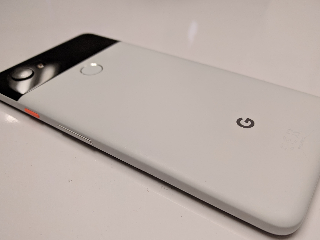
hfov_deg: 58.3
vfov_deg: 45.4
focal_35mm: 31
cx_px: 170
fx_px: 287
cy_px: 131
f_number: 2
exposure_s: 1/125
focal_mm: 4.67
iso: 122
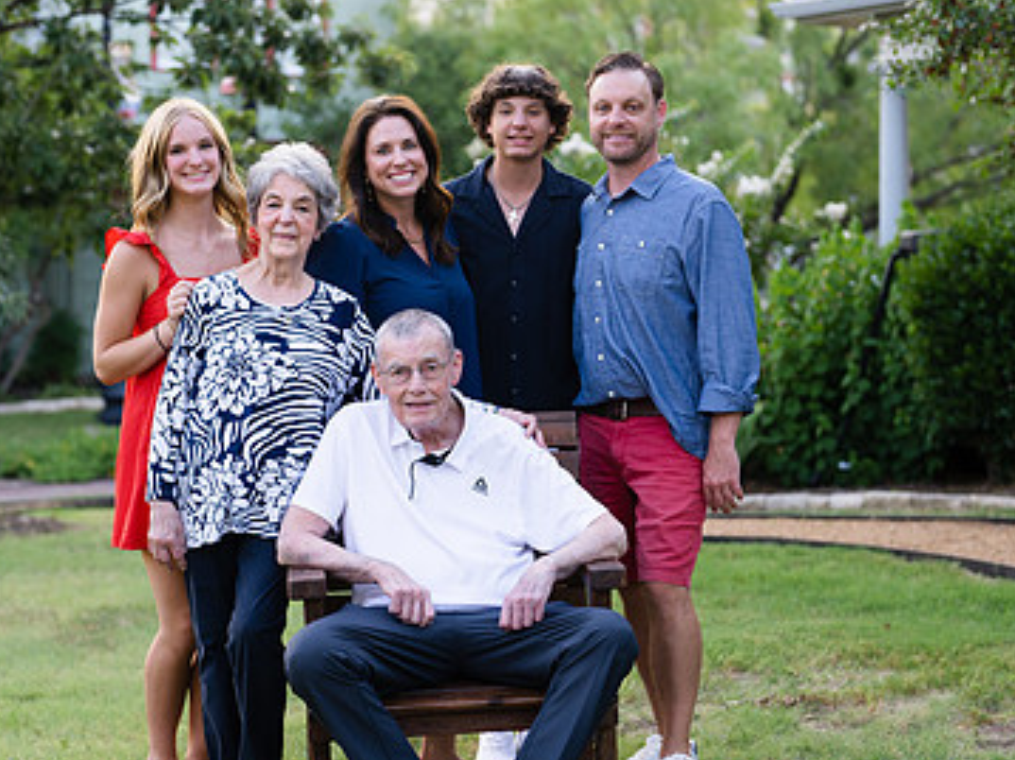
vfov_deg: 18.9
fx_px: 2286
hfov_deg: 25.0
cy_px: 421
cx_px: 488
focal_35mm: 78
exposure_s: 1/320
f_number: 2
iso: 160
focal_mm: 50
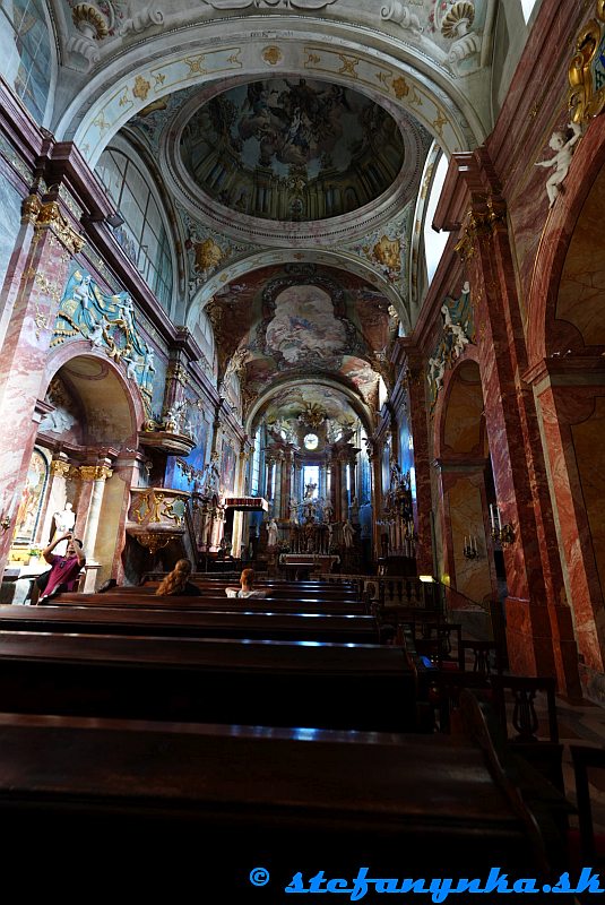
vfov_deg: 104.2
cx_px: 302
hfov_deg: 81.3
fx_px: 352
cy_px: 452
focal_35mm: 14
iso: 400
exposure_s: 1/10
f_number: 3.5
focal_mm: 14
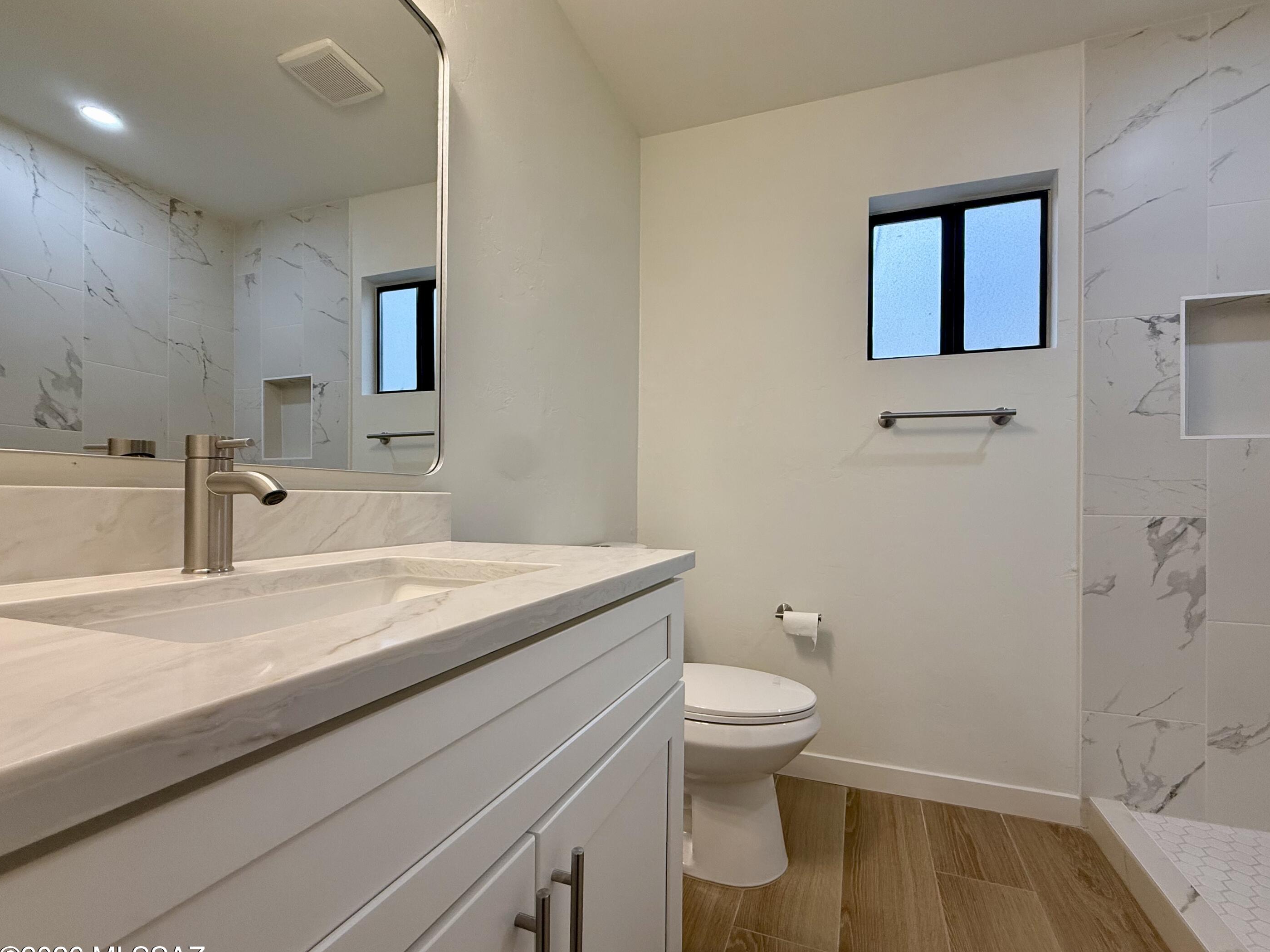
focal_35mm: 15
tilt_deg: +0.9
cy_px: 494
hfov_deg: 98.0
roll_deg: -0.9
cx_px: 677
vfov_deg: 81.7
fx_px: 550
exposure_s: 1/120
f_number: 2.2
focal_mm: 2.22
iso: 160
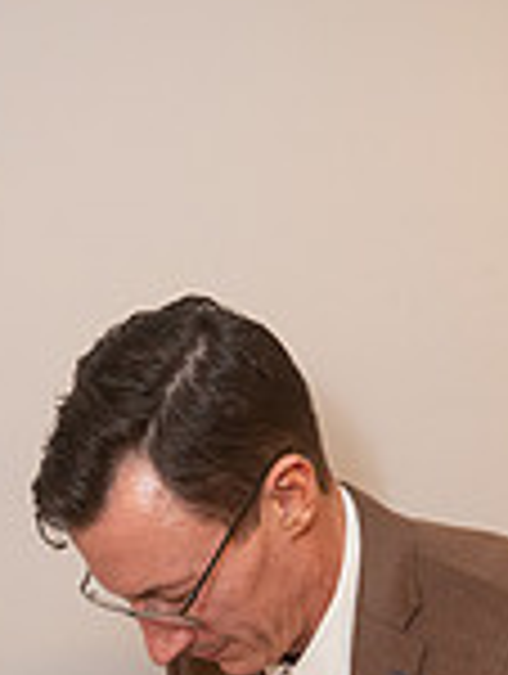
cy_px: 855
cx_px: 317
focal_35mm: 69
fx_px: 1346
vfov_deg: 24.8
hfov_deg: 21.3
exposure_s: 1/200
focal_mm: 24
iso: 3200
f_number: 4
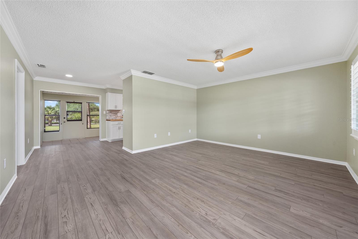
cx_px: 179
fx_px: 129
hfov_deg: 108.3
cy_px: 120
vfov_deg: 85.4
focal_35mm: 13
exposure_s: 1/10
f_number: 8
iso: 400
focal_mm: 13
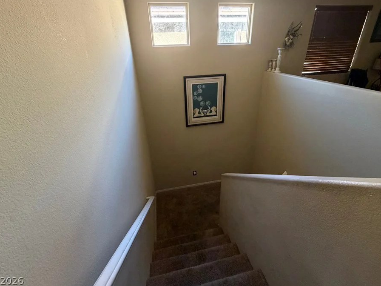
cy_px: 124
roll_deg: +2.3
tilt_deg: -23.5
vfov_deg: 77.7
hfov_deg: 94.5
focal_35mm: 16
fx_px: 176
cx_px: 195
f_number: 2.2
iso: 400
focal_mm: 2.22
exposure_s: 1/60
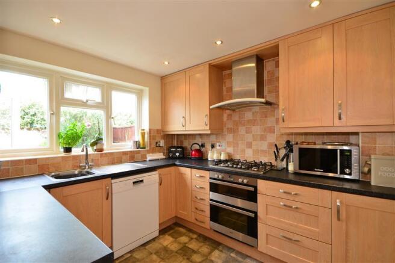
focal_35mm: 16
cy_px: 132
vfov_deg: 72.0
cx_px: 198
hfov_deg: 95.0
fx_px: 181
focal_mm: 11
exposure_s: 1/6
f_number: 10
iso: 250
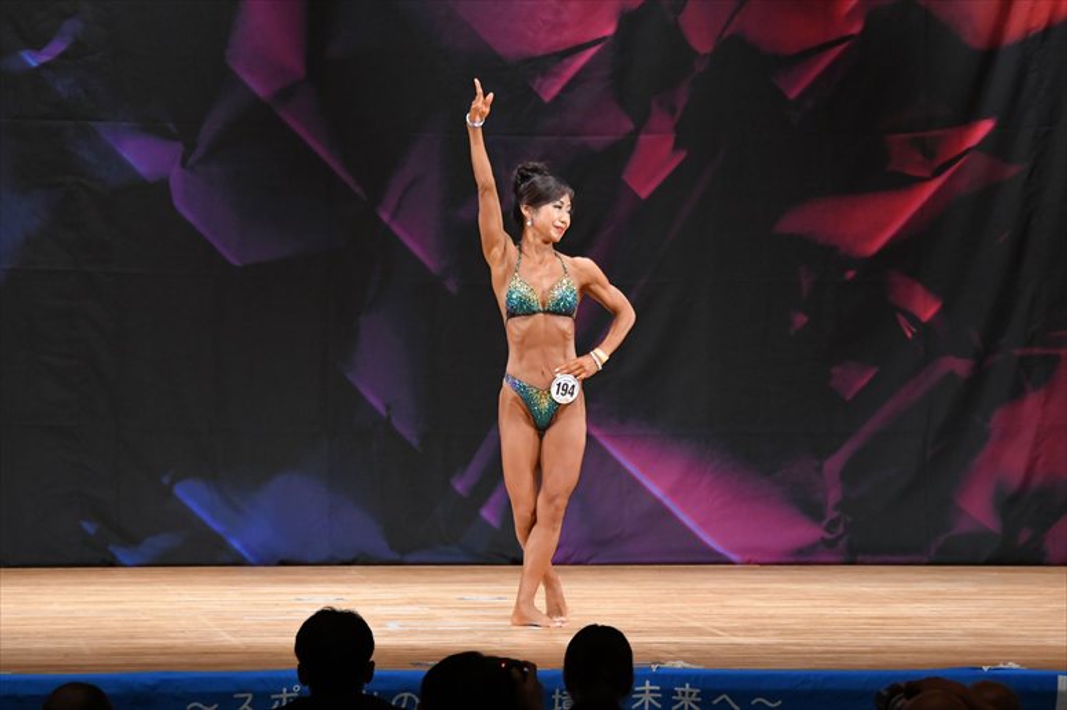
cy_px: 355
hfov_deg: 9.5
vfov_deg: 6.3
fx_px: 6429
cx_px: 534
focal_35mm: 217
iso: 3200
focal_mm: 145
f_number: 5.6
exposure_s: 1/400
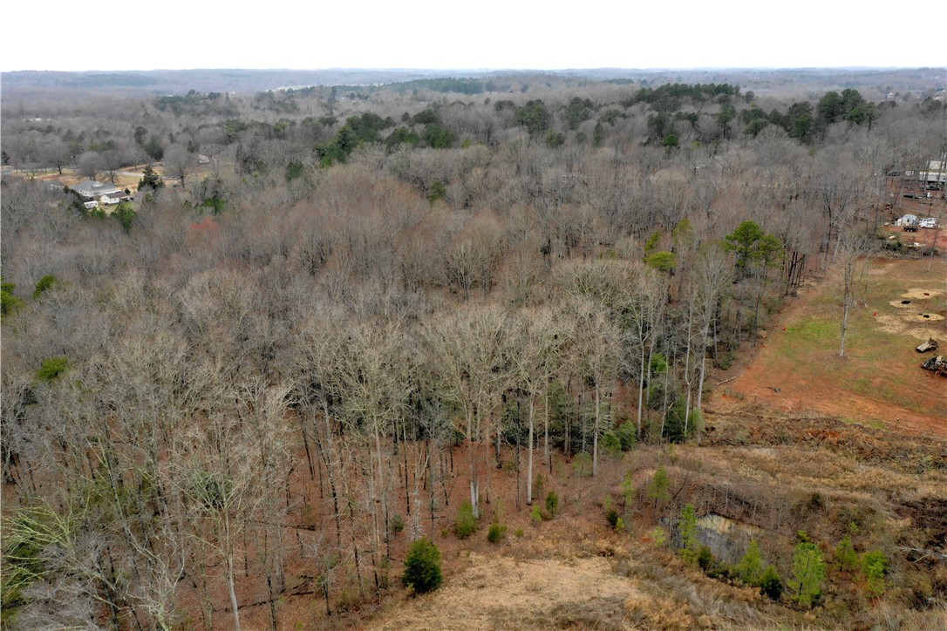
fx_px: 736
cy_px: 316
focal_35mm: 28
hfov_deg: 65.5
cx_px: 474
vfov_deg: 46.4
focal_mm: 10.26
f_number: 8
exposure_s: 1/100
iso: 100
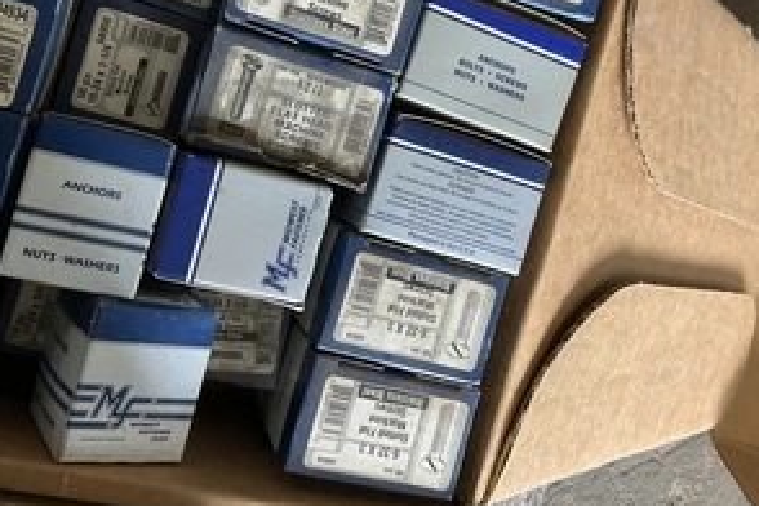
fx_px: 864
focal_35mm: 41
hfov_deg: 47.4
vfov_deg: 32.1
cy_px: 134
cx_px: 382
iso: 80
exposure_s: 1/60
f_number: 1.8
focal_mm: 3
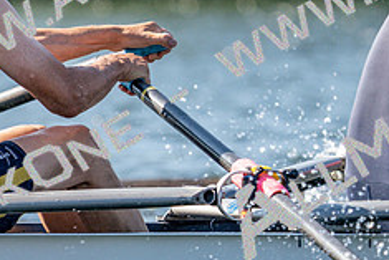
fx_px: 10174
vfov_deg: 1.5
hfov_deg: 2.2
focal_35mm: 941
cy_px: 105
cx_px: 94
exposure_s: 1/1600
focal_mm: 382
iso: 500
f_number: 6.3
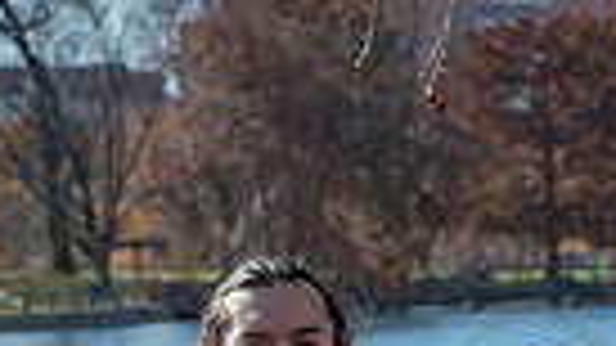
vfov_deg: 4.3
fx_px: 4507
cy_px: 831
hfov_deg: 7.8
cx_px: 549
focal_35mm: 276
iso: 400
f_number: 7.1
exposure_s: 1/800
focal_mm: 80
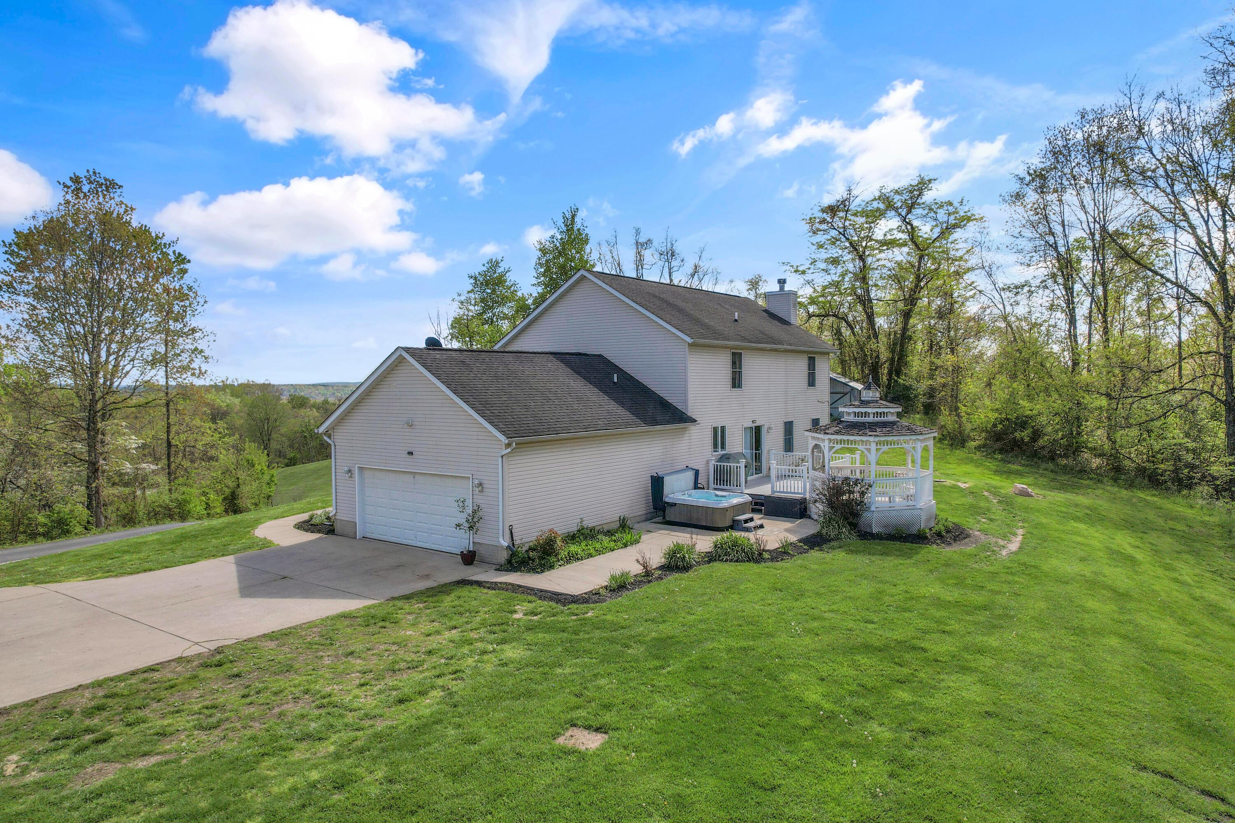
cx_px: 618
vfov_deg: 57.2
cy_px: 412
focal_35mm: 22
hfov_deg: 78.6
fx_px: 755
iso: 100
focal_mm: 8.38
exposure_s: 1/2000
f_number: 2.8
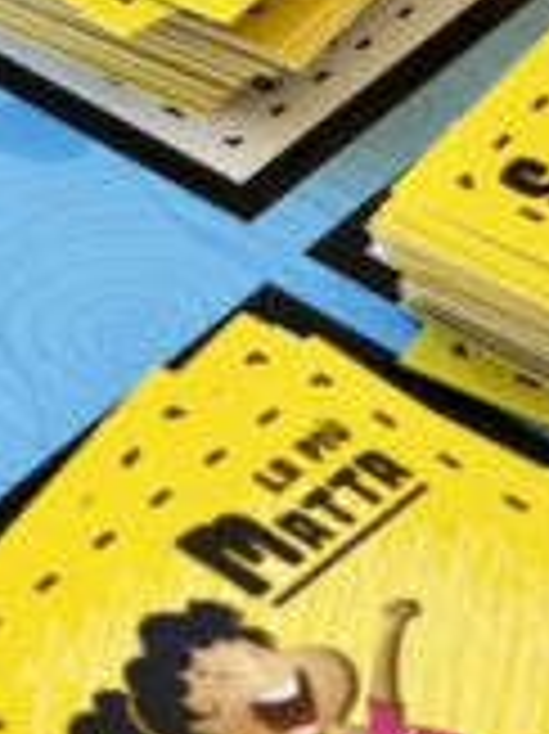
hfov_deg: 7.7
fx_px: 4065
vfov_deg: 10.3
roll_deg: -4.9
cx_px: 216
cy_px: 63
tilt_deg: -37.7
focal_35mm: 192
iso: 250
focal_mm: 6
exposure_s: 1/62
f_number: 2
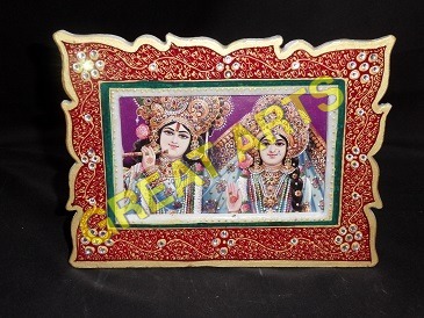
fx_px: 613
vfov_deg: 29.1
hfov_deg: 38.2
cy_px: 159
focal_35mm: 50
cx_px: 212
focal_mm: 9
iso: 200
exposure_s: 1/45
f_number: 4.5
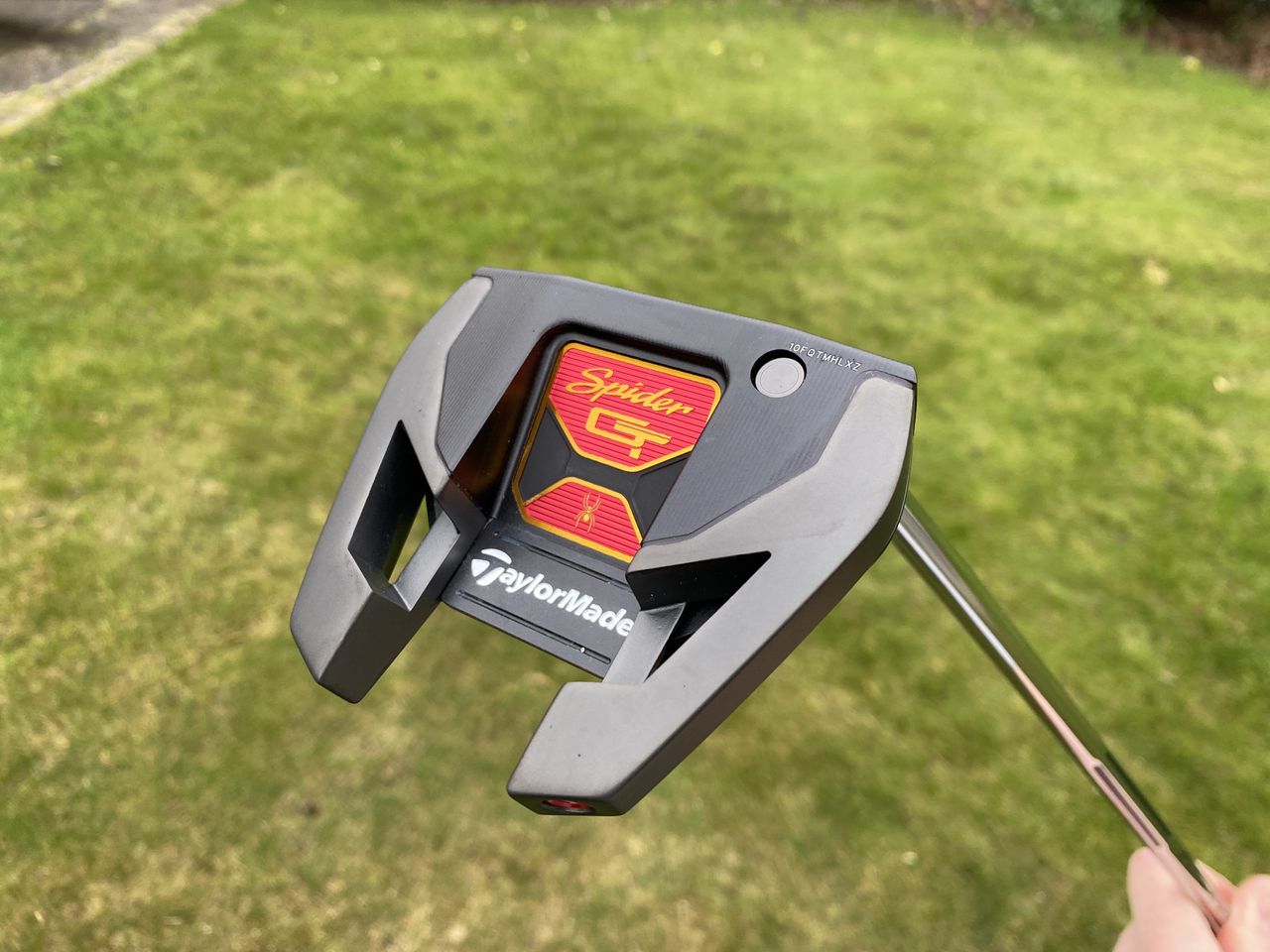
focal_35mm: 26
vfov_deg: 53.1
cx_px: 635
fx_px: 954
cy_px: 476
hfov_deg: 67.3
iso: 125
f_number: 1.8
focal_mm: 4.25
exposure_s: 1/121
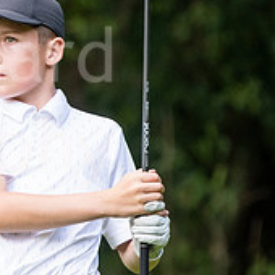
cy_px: 70
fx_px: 13302
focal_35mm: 1480
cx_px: -94
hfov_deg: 1.2
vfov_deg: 1.2
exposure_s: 1/1000
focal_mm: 340
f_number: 5.6
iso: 1600
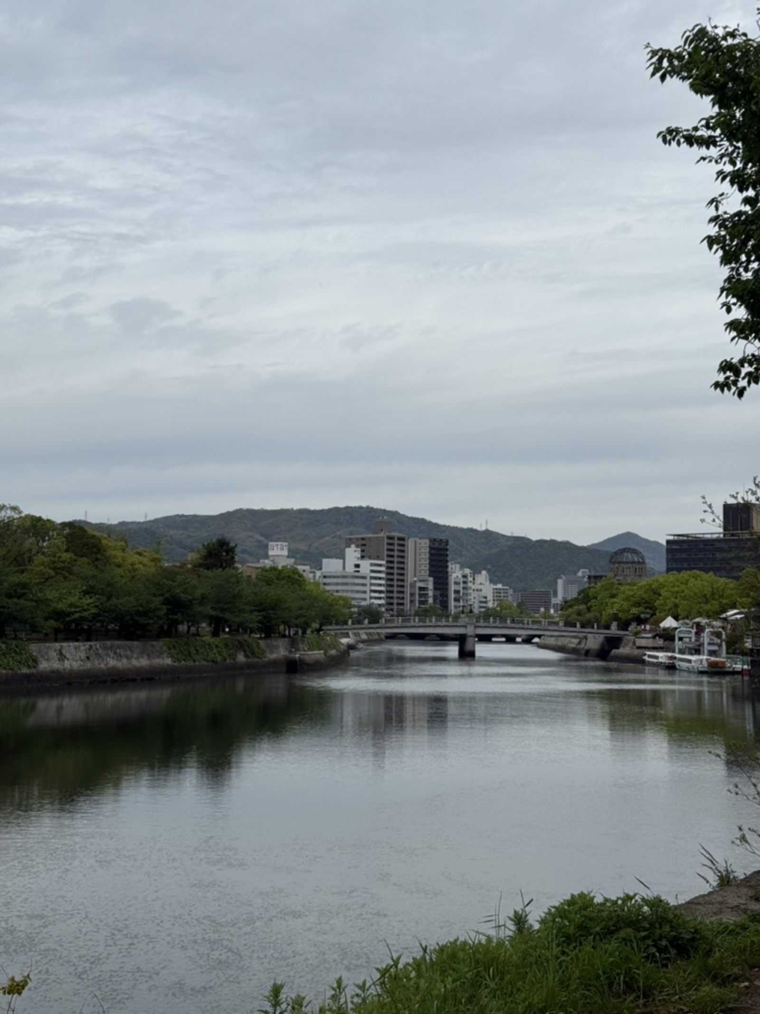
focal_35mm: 48
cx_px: 380
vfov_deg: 39.7
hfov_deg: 30.3
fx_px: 1405
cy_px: 507
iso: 64
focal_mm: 6.76
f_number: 1.78
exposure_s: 1/3096
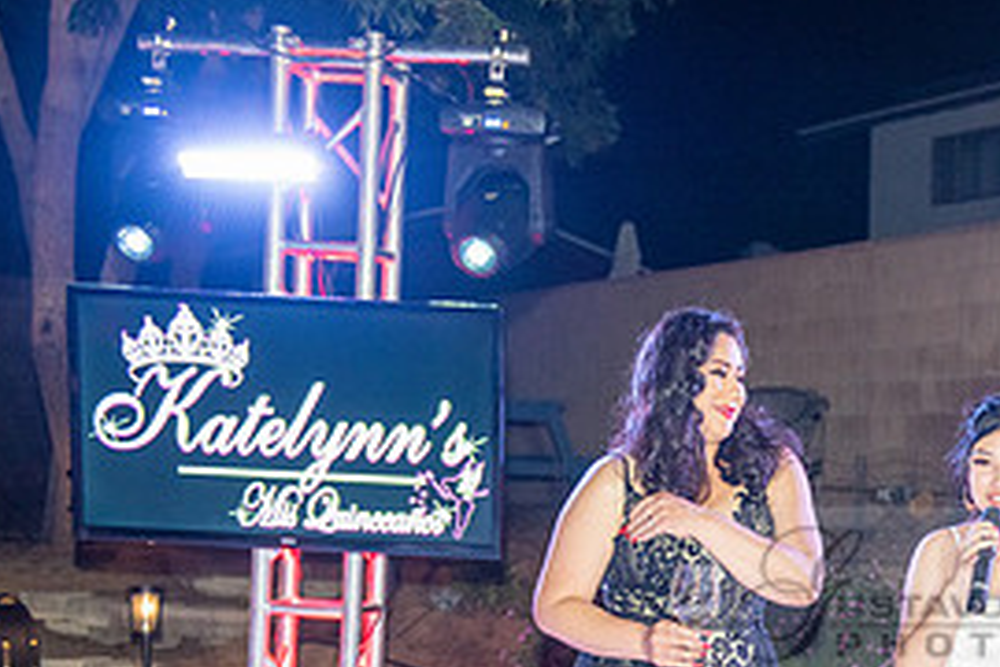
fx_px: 2389
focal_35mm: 86
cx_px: 1022
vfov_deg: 15.7
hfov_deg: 22.6
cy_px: 595
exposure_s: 1/100
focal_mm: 40
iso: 1600
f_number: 3.2
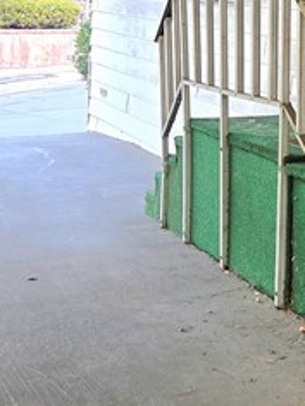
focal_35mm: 100
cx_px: 527
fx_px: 1175
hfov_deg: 13.5
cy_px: -21
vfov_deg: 19.0
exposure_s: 1/182
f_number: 1.8
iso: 80
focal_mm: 5.4
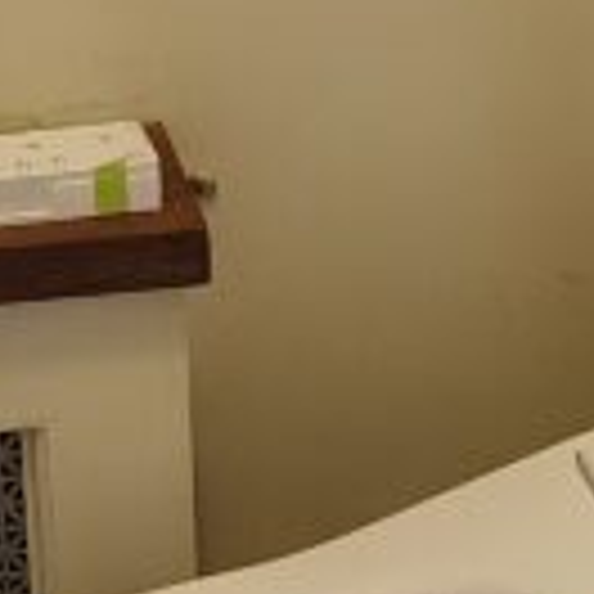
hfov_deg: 10.6
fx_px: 3184
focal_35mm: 164
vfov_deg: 10.5
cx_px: 459
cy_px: 734
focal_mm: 5.56
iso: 734
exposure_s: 1/60
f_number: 1.8
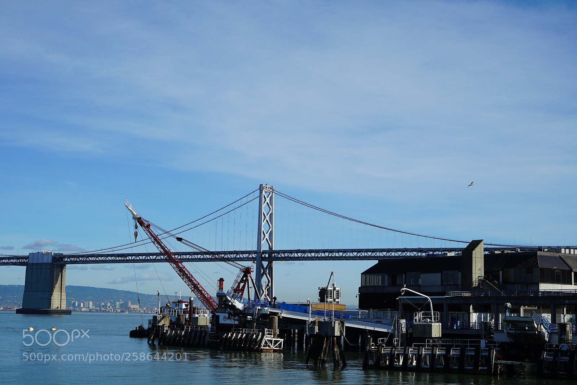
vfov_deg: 23.0
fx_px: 946
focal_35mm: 59
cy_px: 192
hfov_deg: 33.9
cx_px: 288
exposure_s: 1/500
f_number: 8
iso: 100
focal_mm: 59
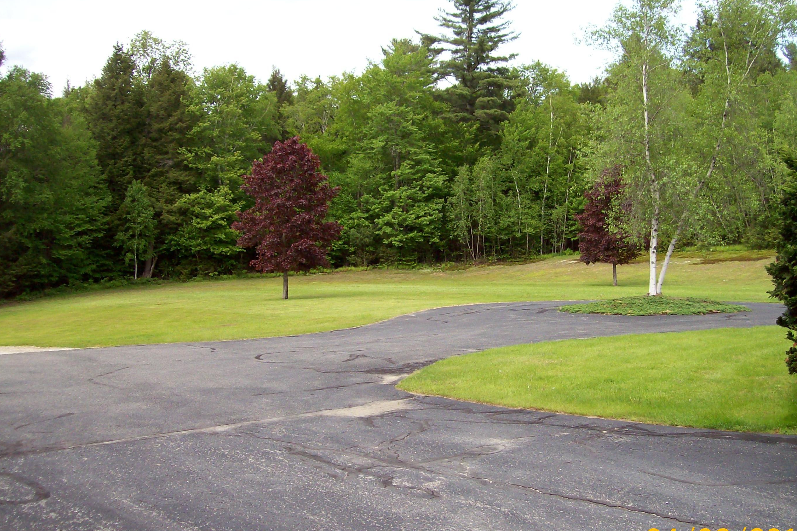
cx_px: 424
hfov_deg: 47.4
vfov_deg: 32.6
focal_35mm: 41
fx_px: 908
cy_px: 295
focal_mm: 6
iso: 80
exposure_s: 1/490
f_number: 2.7
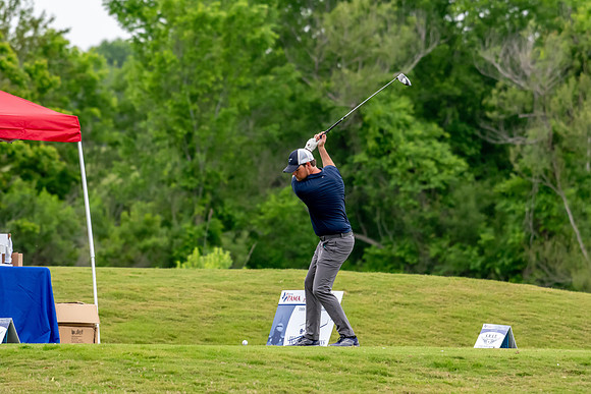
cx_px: 296
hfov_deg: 4.7
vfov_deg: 3.2
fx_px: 7143
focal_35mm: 435
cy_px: 197
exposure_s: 1/2000
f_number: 5.6
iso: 2000
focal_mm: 290
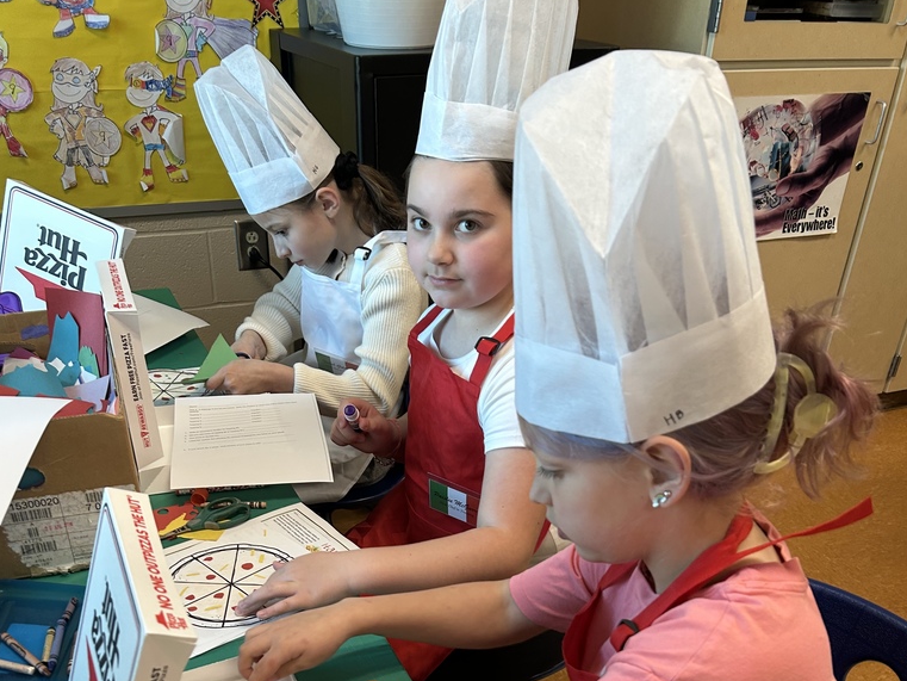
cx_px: 451
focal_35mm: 35
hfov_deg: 52.6
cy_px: 578
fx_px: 917
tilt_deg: -36.1
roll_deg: -2.1
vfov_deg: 38.6
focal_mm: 5.7
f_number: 1.5
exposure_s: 1/120
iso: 125
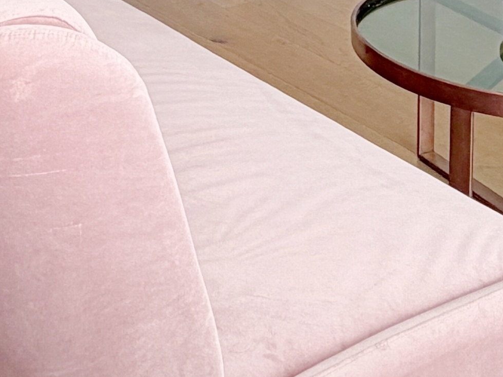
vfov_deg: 14.6
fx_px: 1191
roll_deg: -1.2
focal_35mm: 82
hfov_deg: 23.8
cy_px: -392
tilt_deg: +0.6
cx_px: 226
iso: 20
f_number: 2.2
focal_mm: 2.22
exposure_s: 1/100
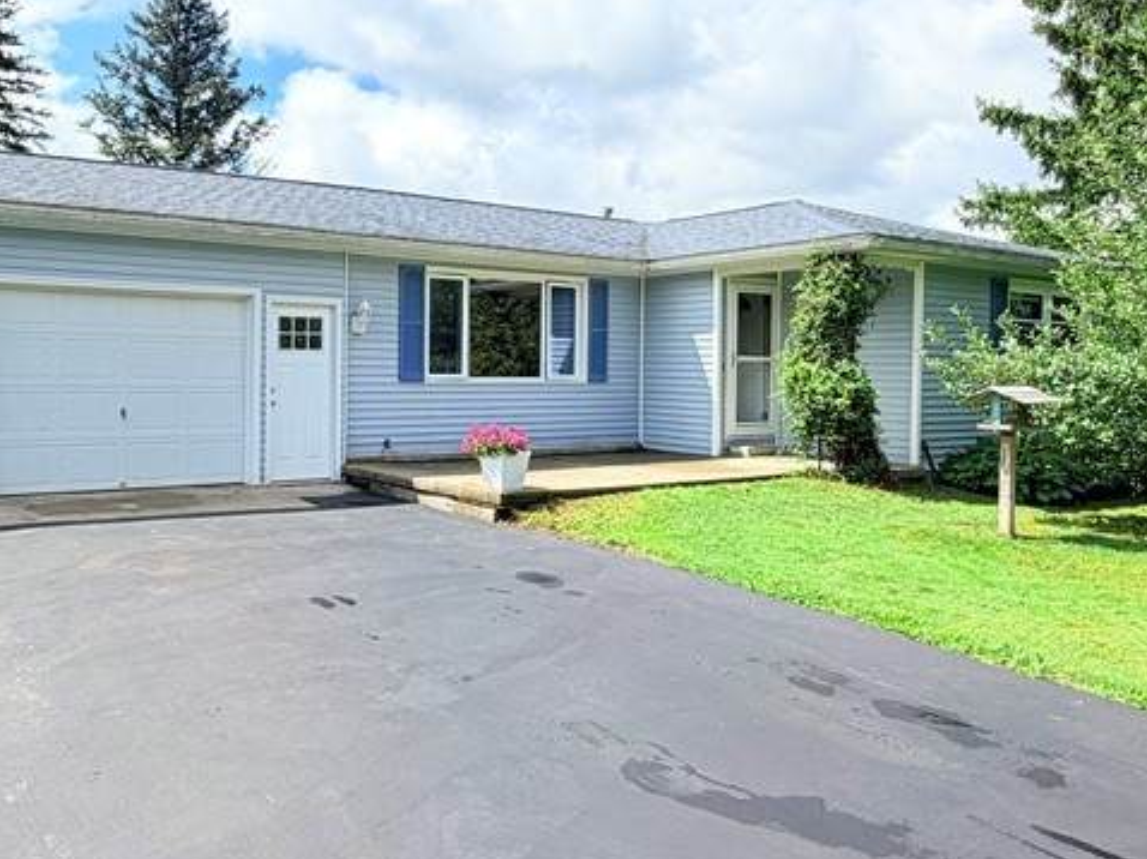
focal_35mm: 30
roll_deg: +0.8
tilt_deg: +1.9
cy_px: 377
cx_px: 420
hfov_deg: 59.1
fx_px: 994
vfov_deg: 46.7
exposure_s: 1/1033
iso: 20
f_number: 2.2
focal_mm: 2.22
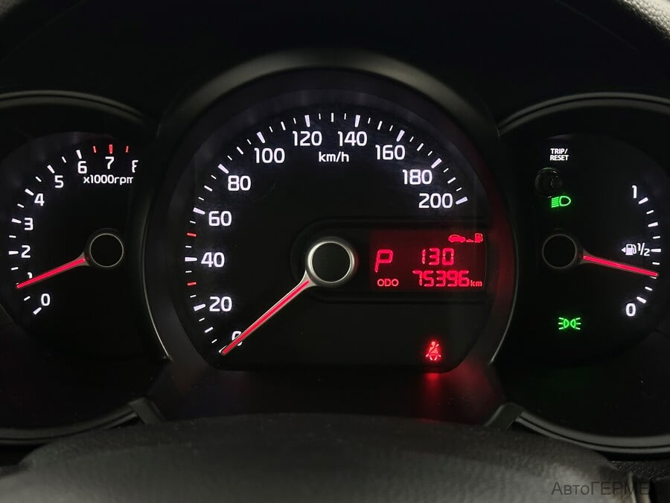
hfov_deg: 39.7
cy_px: 252
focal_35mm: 48
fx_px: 929
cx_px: 335
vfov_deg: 30.3
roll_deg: +0.2
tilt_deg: -25.1
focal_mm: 6.86
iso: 250
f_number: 1.78
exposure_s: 1/33
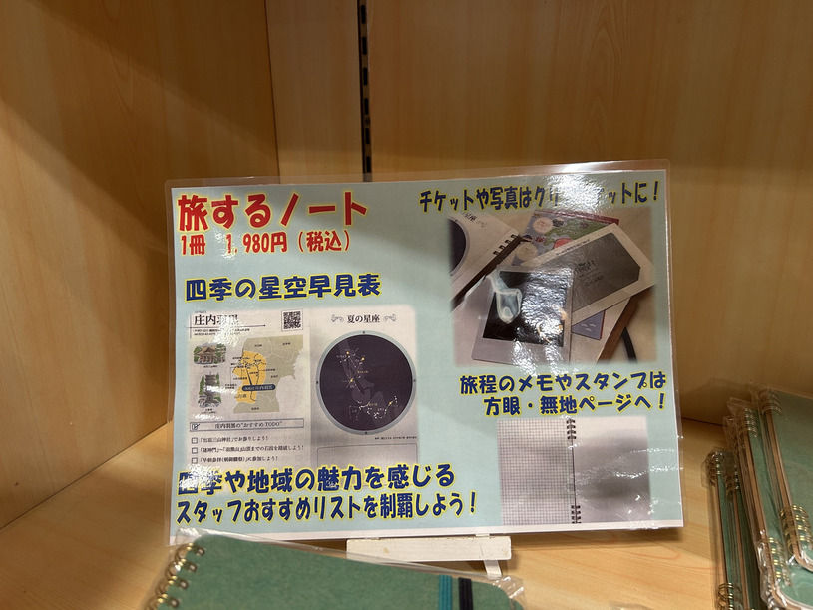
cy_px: 305
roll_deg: +0.8
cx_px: 406
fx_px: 611
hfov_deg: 67.3
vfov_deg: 53.1
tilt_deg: -20.0
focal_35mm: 26
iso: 125
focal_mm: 5.7
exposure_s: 1/100
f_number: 1.5
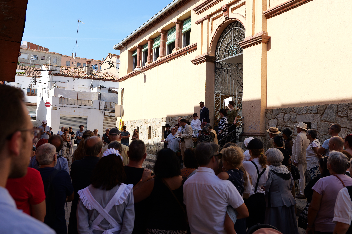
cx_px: 176
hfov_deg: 58.7
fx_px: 313
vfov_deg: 41.1
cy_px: 117
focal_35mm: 32
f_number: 5
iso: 100
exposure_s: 1/320
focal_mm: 32
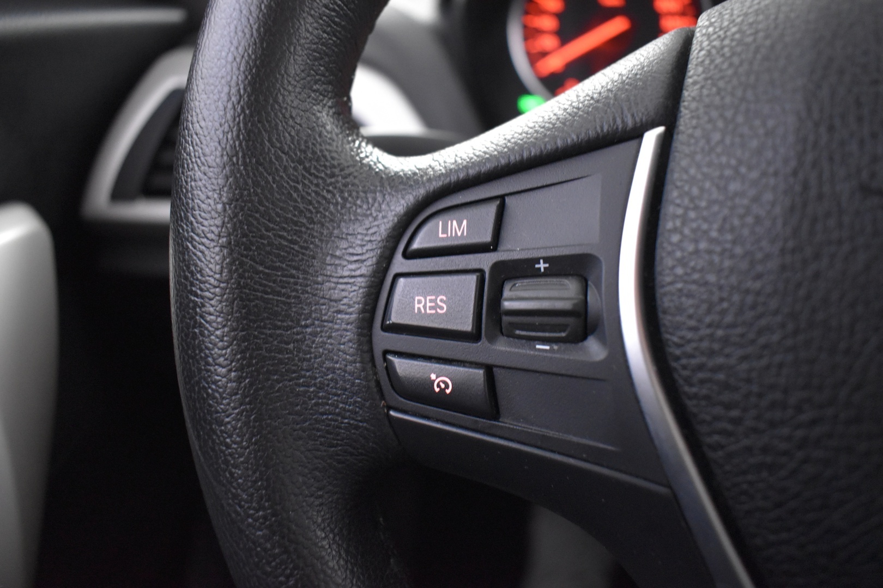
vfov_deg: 47.9
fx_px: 662
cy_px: 294
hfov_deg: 67.4
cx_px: 442
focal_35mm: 27
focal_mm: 18
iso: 3200
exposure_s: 1/15
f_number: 3.5
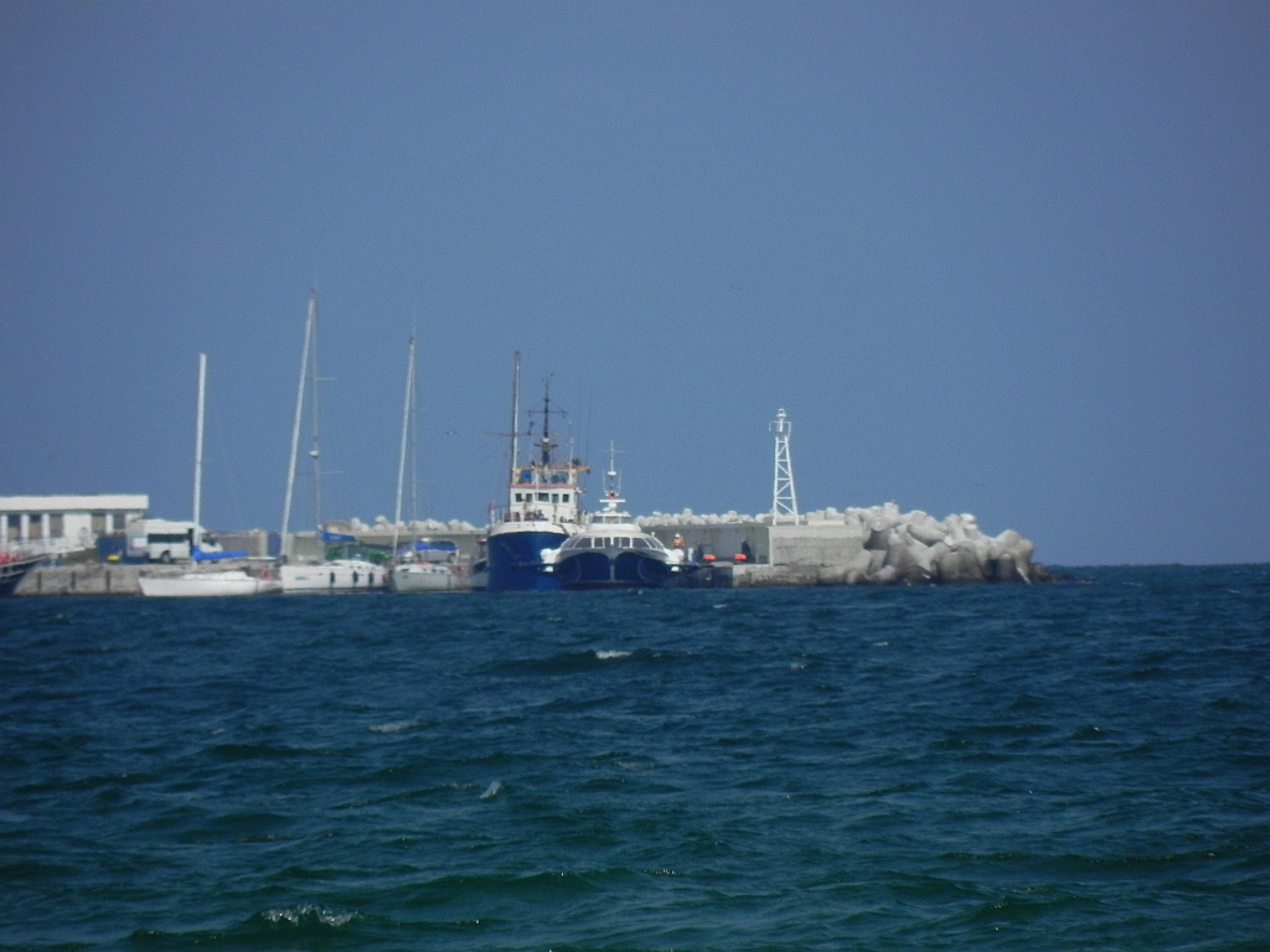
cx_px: 635
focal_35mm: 678
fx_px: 24875
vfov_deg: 2.2
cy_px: 476
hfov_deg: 2.9
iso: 200
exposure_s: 1/2000
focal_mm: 120
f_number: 5.6
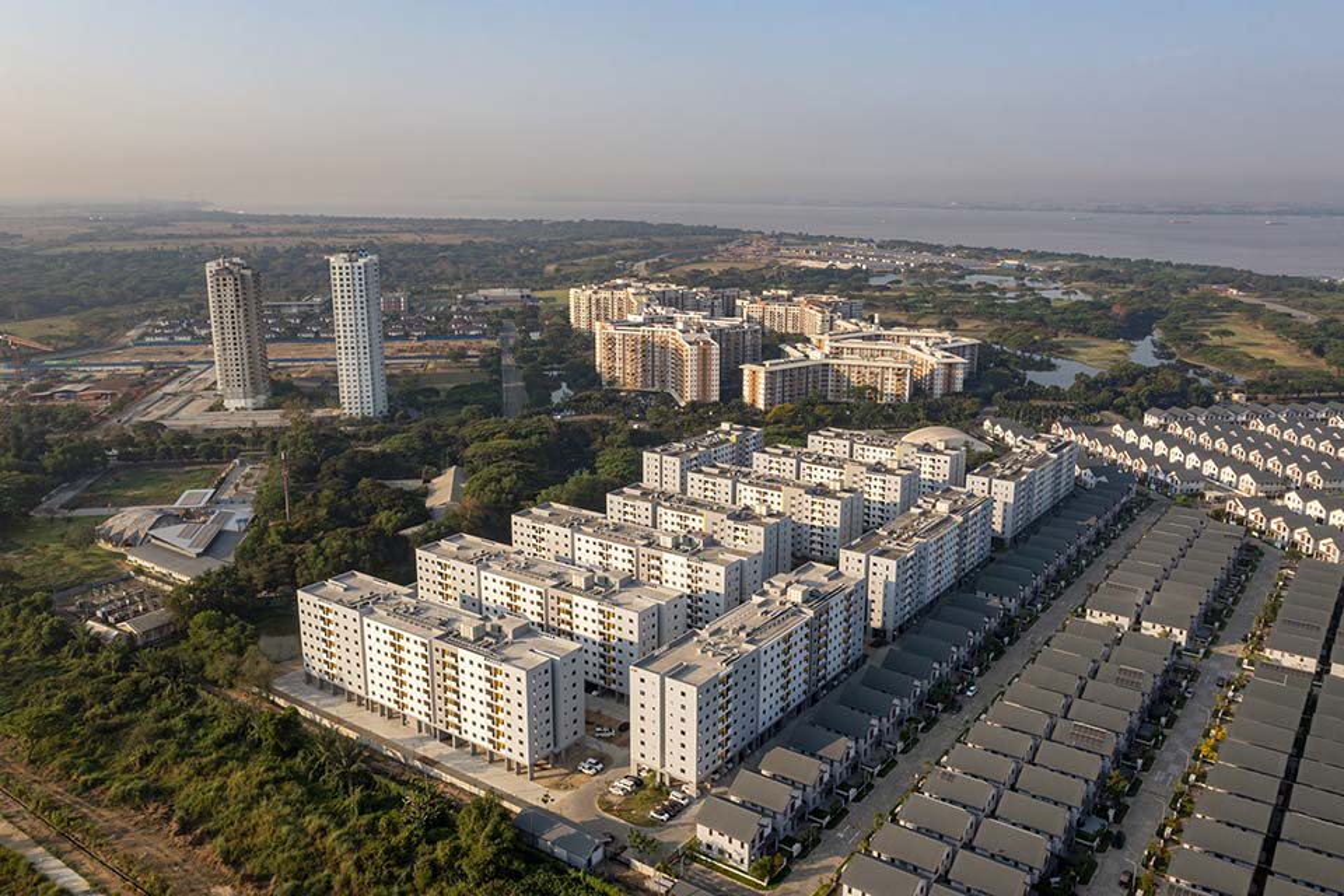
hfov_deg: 65.5
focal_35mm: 28
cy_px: 448
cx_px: 672
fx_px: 1045
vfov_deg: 46.4
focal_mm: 10.26
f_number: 9
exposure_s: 1/120
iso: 100
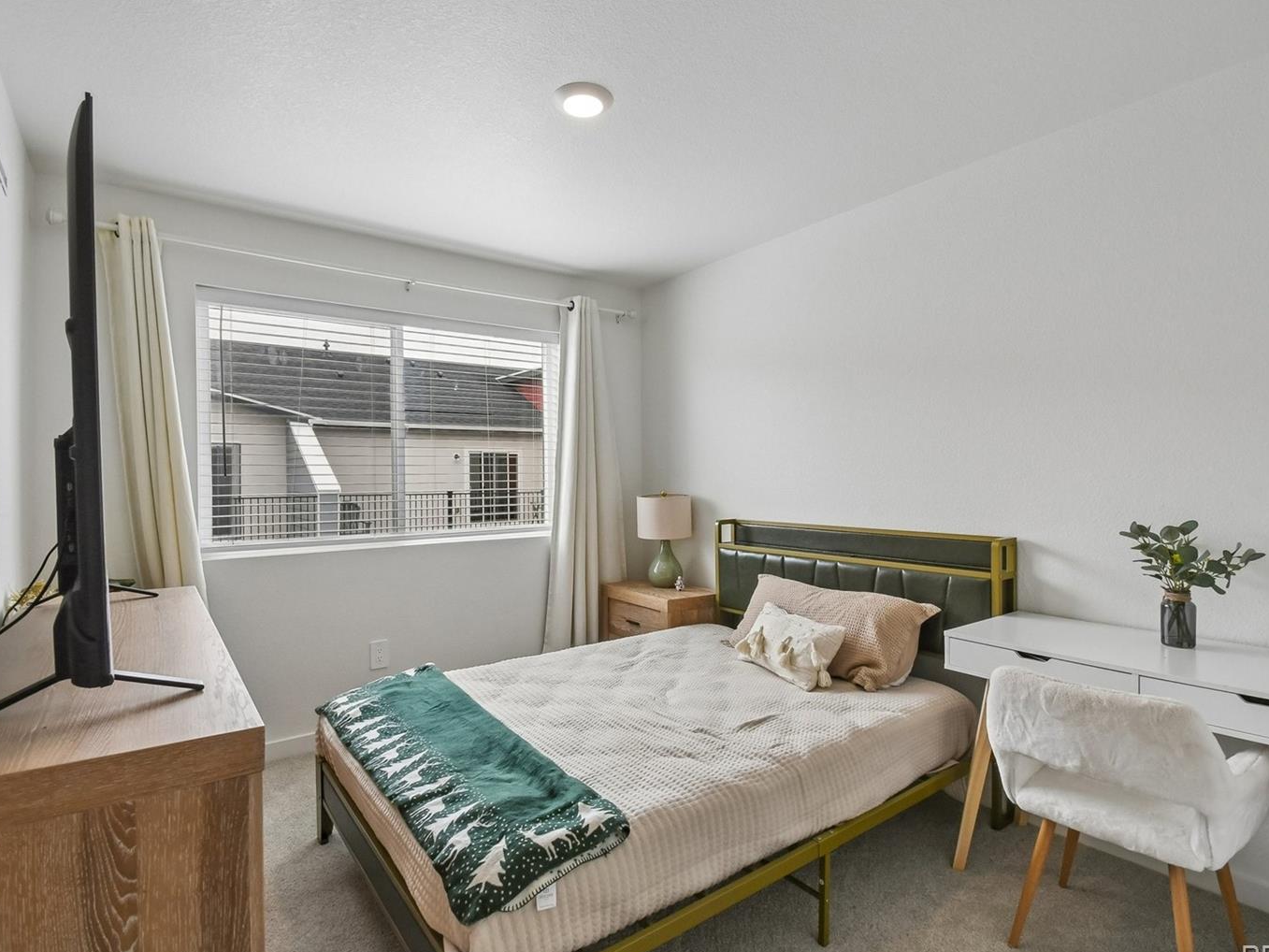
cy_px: 477
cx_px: 645
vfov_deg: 74.7
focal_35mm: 17
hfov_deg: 91.0
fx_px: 623
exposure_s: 1/100
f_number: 11
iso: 400
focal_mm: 10
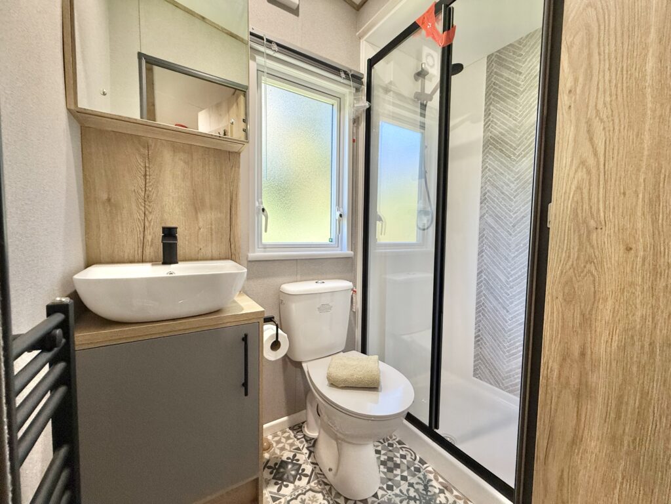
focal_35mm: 14
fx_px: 271
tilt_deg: -3.7
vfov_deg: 85.7
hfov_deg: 102.1
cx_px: 336
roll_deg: -0.6
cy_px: 252
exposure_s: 1/100
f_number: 2.2
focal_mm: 2.22
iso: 200
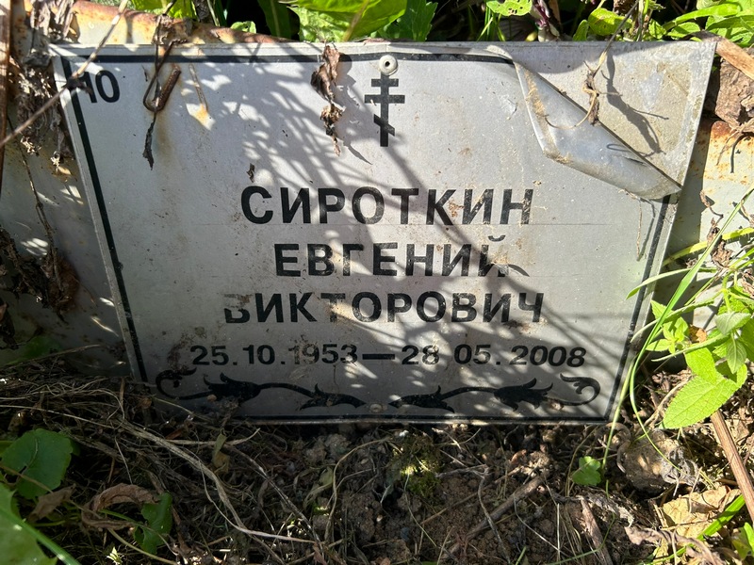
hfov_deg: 67.3
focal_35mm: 26
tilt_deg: -51.4
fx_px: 566
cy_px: 282
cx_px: 377
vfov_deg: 53.1
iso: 50
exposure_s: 1/1079
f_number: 1.5
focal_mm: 5.7
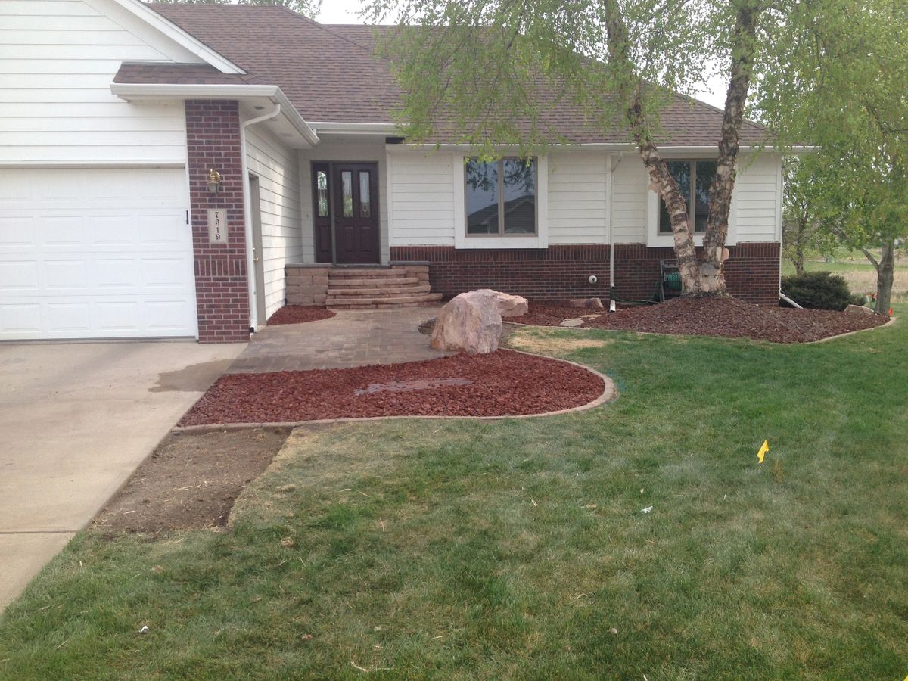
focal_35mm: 35
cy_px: 340
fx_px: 918
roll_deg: -1.5
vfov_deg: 40.7
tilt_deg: -5.4
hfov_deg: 52.6
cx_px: 454
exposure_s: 1/673
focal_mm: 4.28
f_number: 2.4
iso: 50
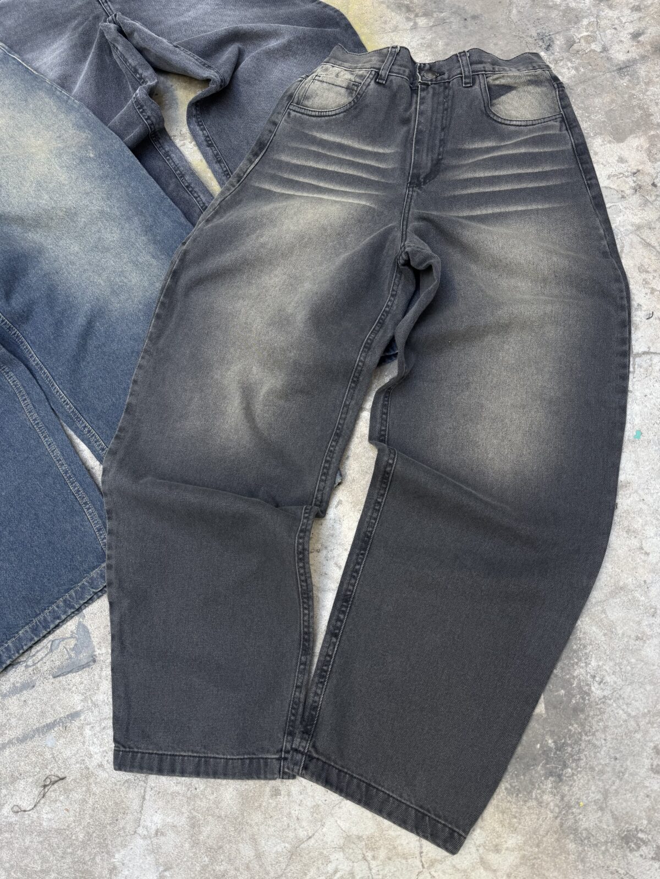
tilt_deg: -72.9
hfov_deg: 56.8
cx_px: 330
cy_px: 440
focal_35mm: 24
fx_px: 610
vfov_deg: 71.6
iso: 100
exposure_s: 1/121
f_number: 1.78
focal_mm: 6.76
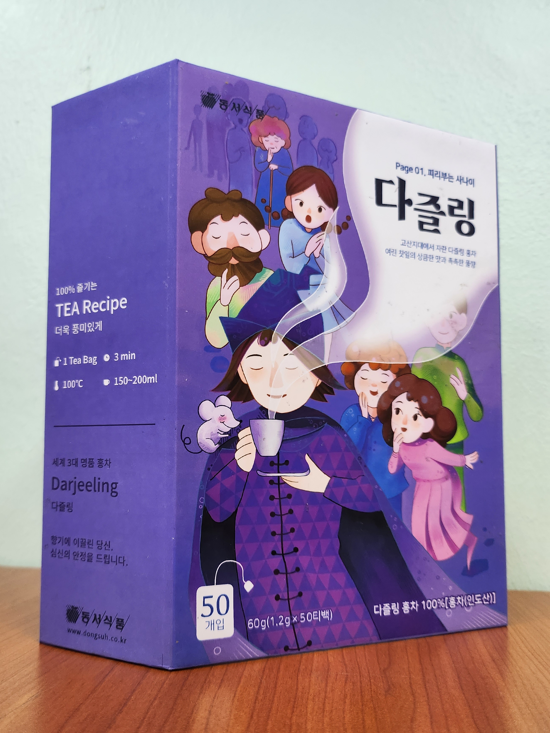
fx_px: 508
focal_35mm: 24
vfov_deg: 71.6
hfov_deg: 56.8
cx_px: 275
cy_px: 366
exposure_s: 1/120
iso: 250
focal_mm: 5
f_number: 1.8
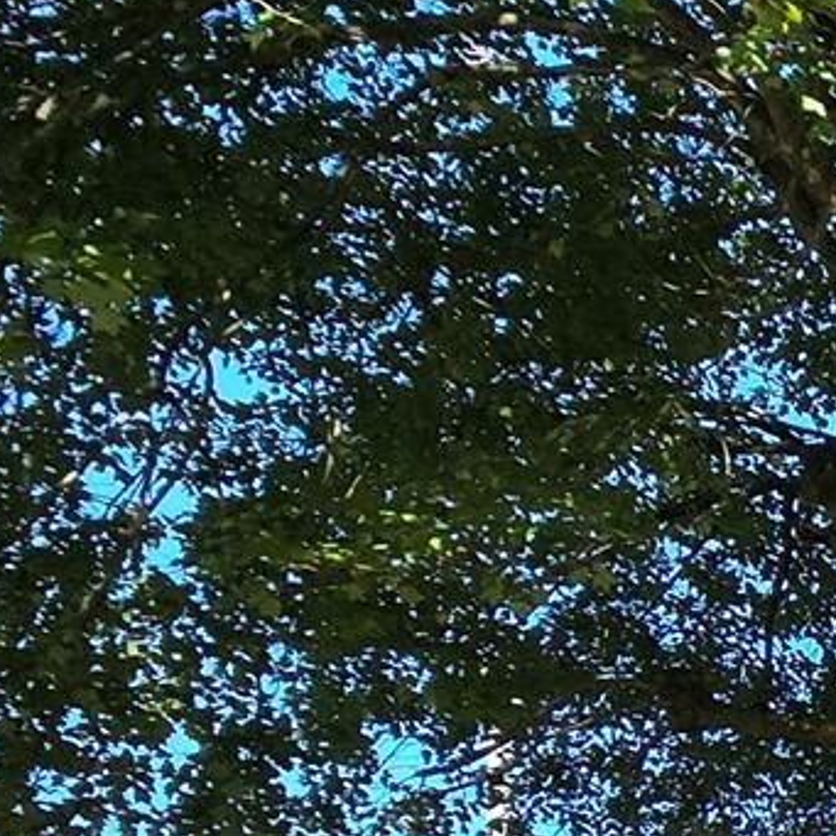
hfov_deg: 14.4
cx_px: 2084
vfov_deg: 21.4
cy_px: 1221
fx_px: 1885
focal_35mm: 69
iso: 50
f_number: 2.2
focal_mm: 2.2
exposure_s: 1/1000
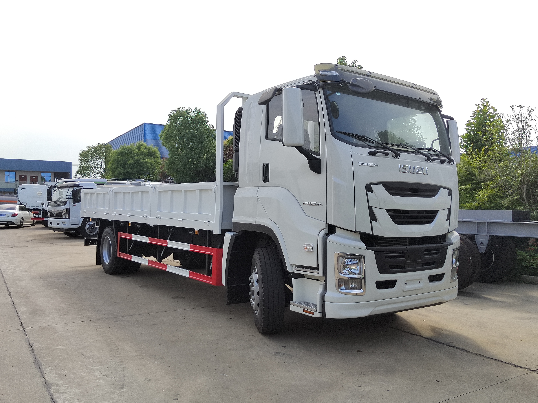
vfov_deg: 48.2
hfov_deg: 61.7
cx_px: 269
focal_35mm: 29
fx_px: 451
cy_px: 202
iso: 218
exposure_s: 1/1385
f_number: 1.9
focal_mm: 5.52
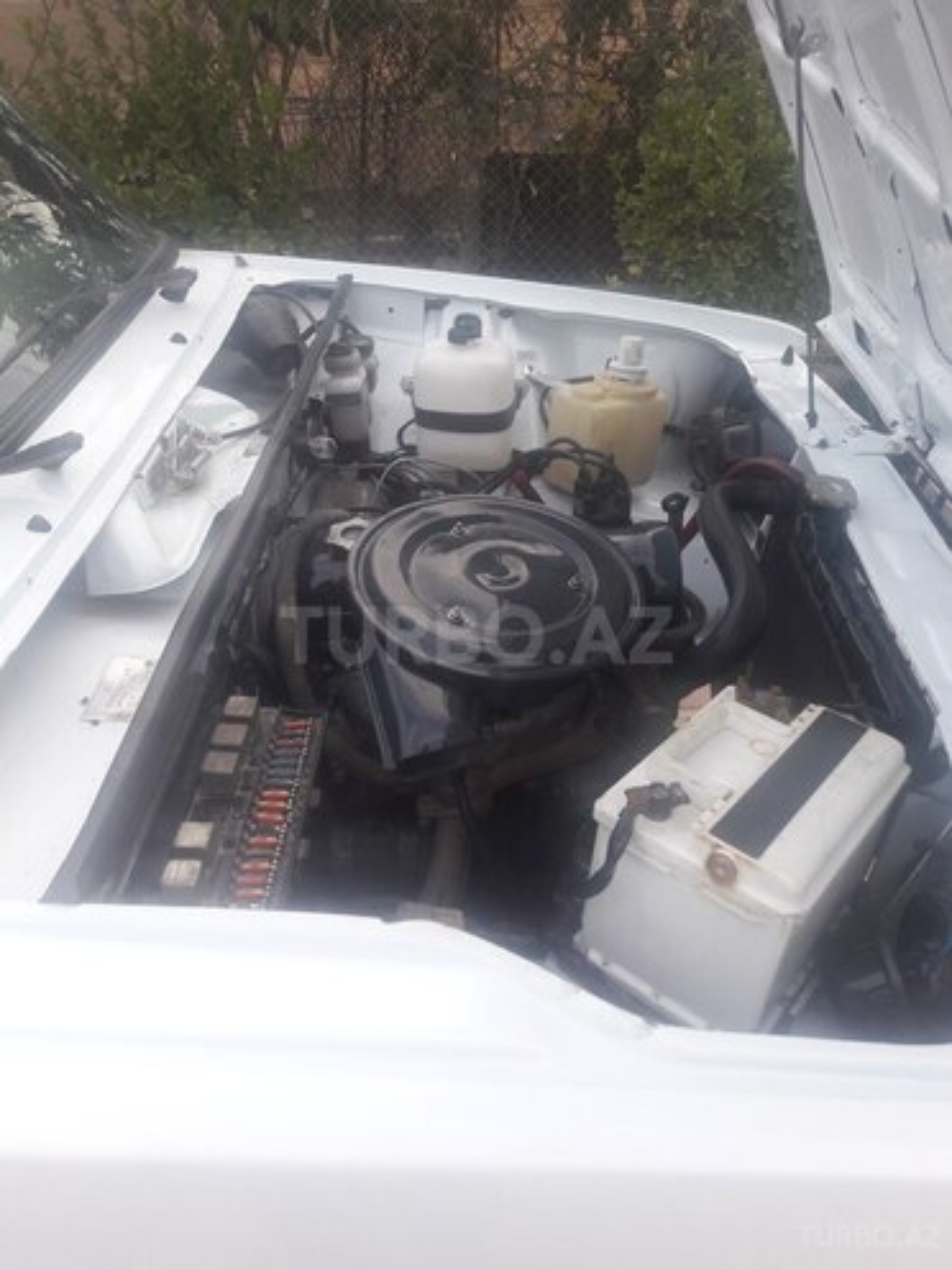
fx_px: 1027
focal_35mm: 28
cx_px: 476
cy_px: 635
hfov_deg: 49.7
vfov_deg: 63.4
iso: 40
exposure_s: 1/125
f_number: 1.9
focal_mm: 3.7
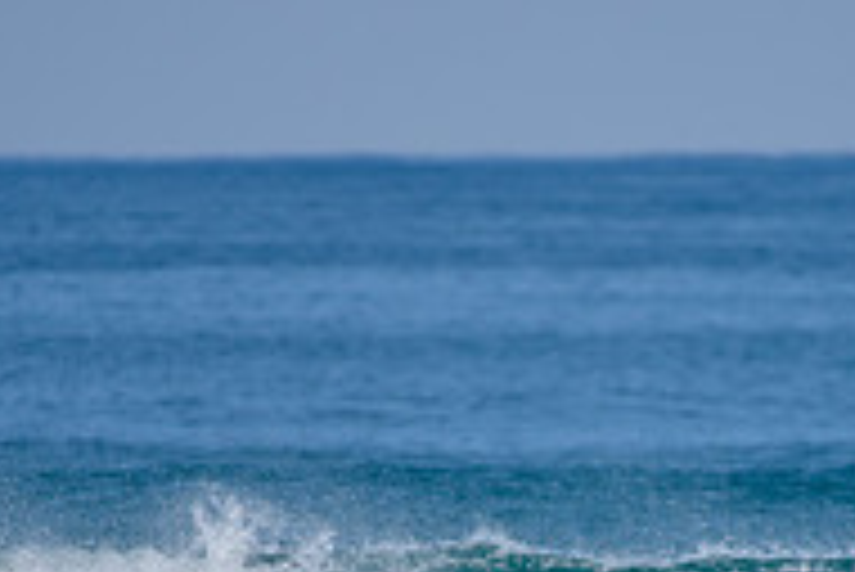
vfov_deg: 0.9
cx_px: 495
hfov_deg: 1.4
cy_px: 759
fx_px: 36269
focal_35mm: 1526
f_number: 5.6
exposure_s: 1/2000
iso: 160
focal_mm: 500
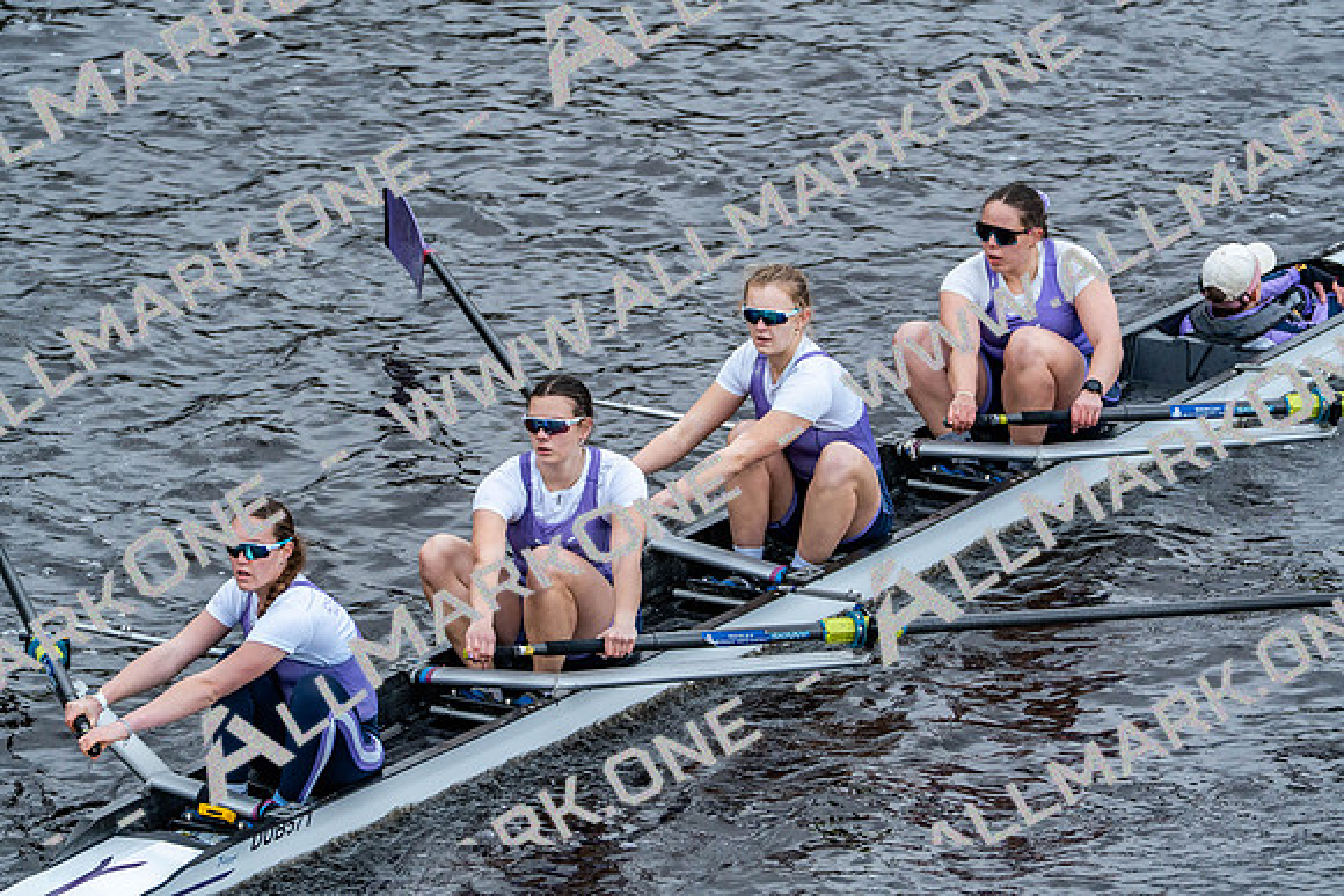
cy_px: 448
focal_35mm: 452
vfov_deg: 3.0
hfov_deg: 4.6
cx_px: 672
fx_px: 16878
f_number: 6.3
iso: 2000
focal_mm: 452
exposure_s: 1/1250
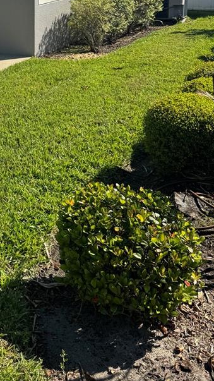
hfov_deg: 21.5
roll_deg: +1.5
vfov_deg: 38.2
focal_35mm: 52
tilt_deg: -12.4
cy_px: 71
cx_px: -39
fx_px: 525
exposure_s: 1/4049
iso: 80
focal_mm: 6.76
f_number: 1.78
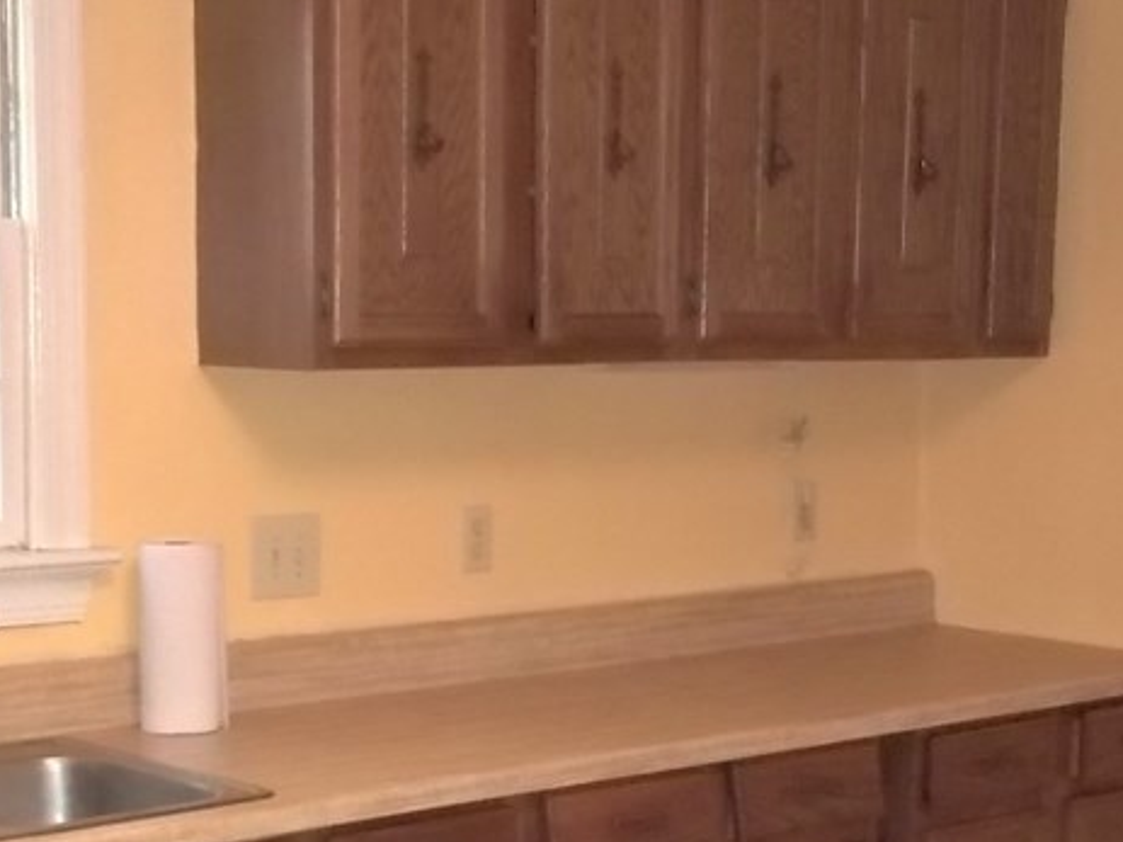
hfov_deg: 26.5
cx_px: 359
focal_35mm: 73
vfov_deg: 20.0
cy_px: 599
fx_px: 2368
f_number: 3.3
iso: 400
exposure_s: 1/30
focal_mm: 5.9
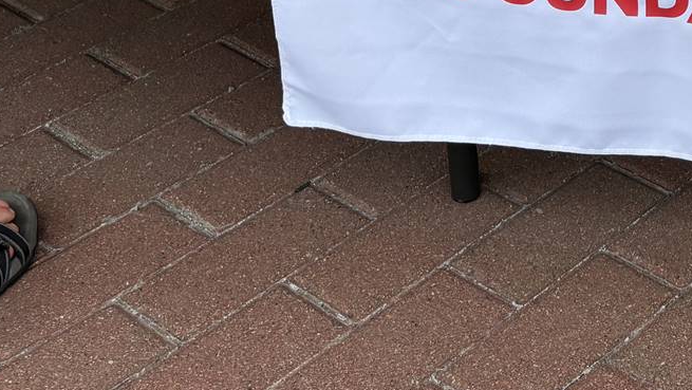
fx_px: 1524
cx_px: 865
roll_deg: +0.4
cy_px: -262
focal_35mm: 83
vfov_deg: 13.4
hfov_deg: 23.1
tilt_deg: -20.9
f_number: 1.6
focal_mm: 5.96
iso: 50
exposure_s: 1/374
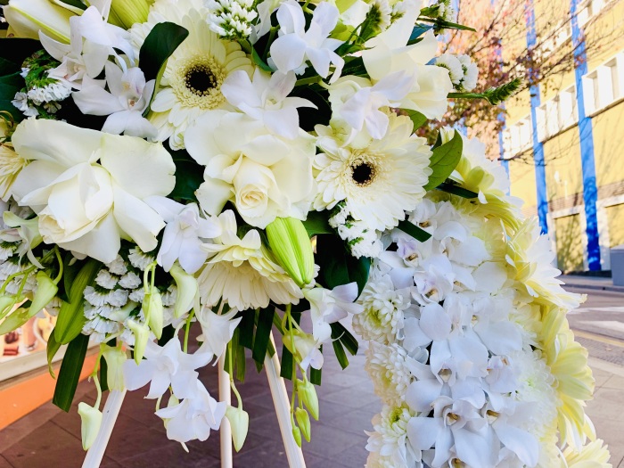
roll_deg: +1.1
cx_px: 312
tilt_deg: +5.7
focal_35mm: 26
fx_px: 469
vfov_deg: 53.1
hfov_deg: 67.3
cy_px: 234
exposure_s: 1/122
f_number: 1.8
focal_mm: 4.25
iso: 25
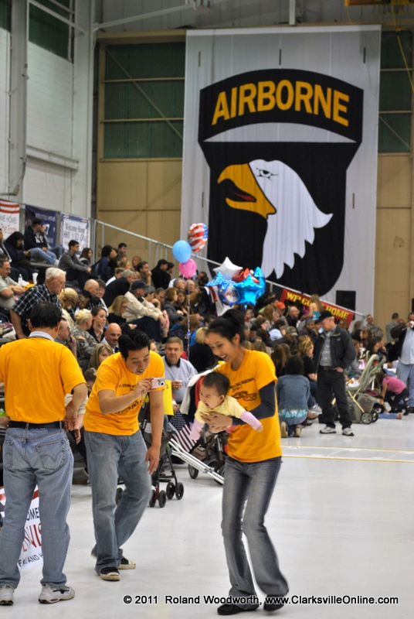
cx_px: 207
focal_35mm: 82
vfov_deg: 24.6
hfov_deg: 16.6
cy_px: 310
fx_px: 1418
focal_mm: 55
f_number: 5.6
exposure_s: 1/40
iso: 200
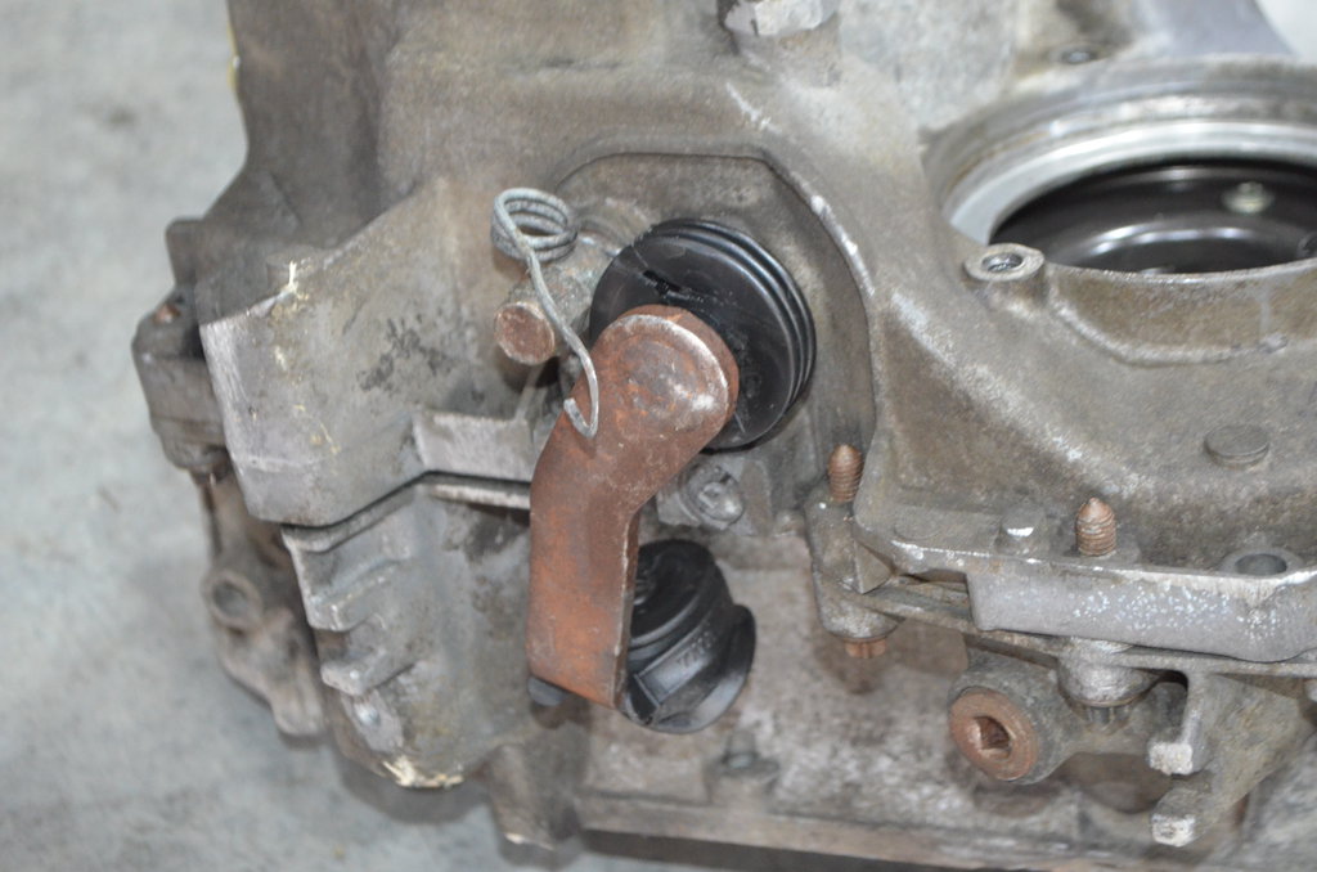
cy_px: 436
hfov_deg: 29.3
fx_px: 2519
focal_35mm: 69
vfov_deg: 19.6
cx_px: 658
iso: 3200
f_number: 5.3
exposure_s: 1/60
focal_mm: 46
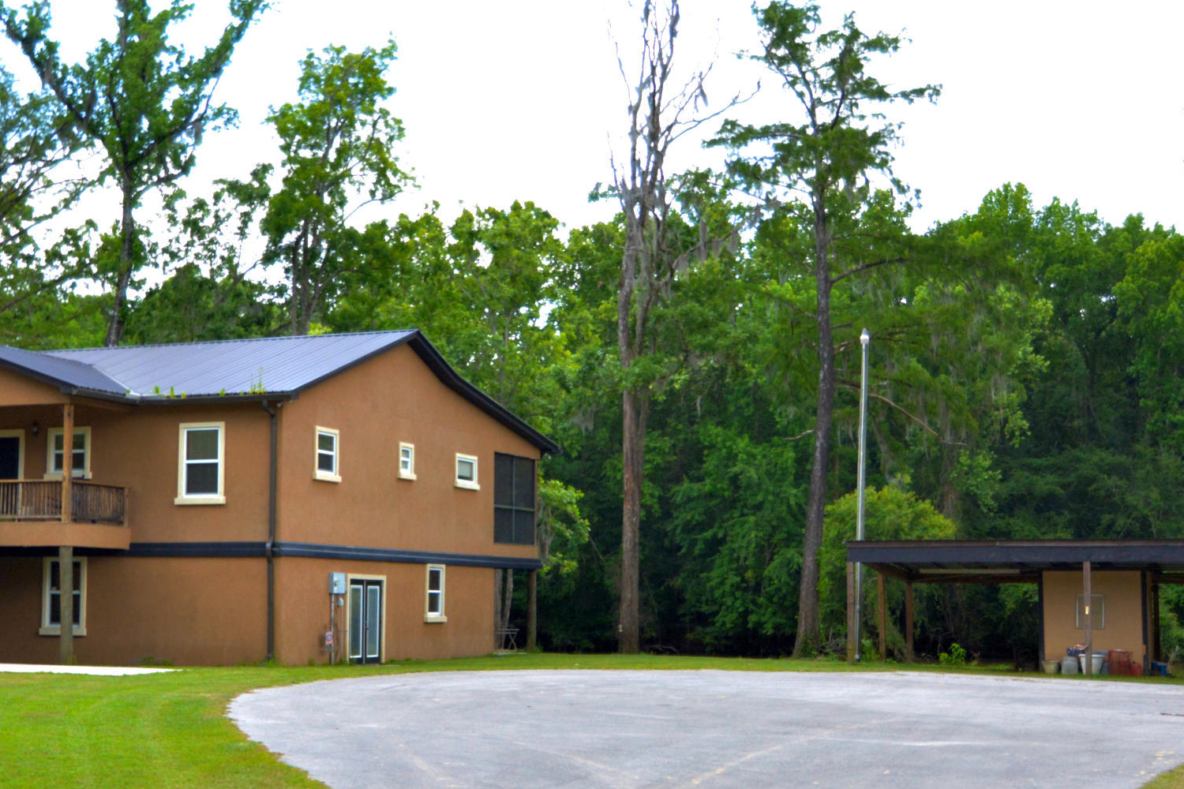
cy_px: 433
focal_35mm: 72
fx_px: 2368
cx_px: 482
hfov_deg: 28.0
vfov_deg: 18.9
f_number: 29
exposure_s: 1/50
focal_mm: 24
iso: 100
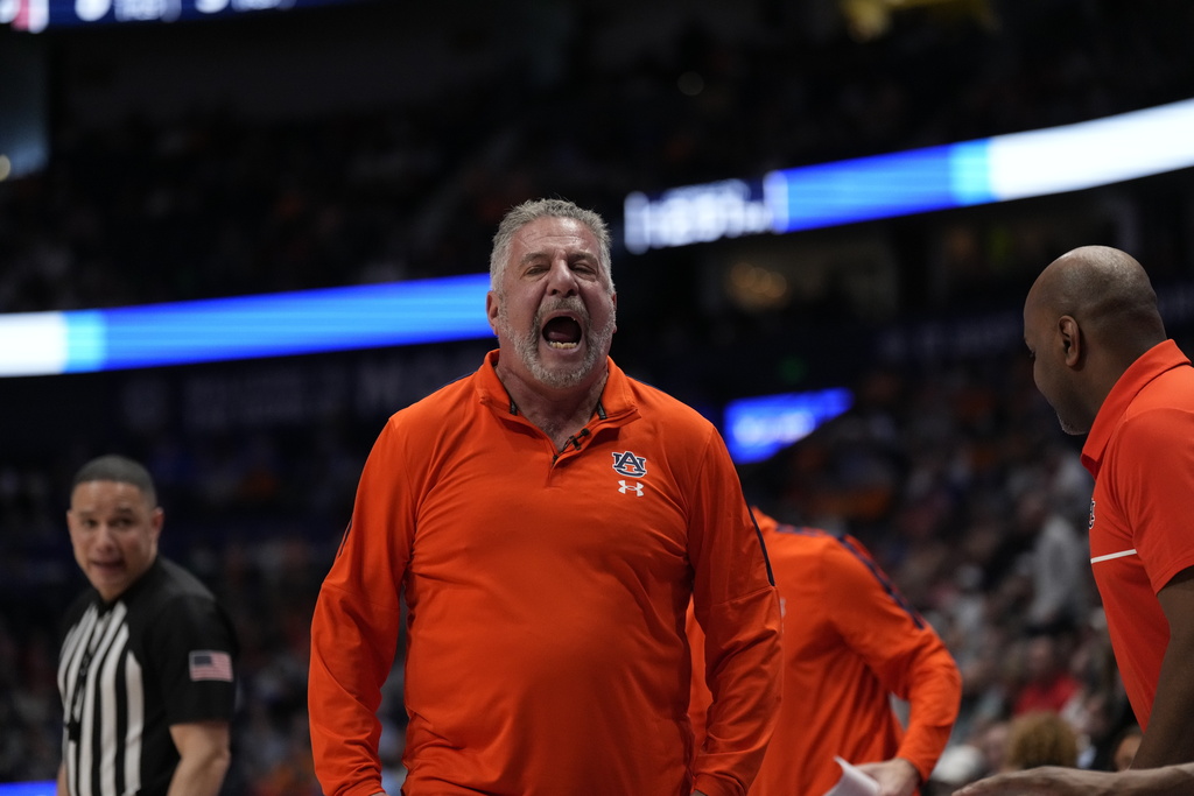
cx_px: 597
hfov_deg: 16.9
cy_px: 398
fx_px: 4013
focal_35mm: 121
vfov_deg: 11.3
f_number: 2.8
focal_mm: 121
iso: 4000
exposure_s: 1/2000
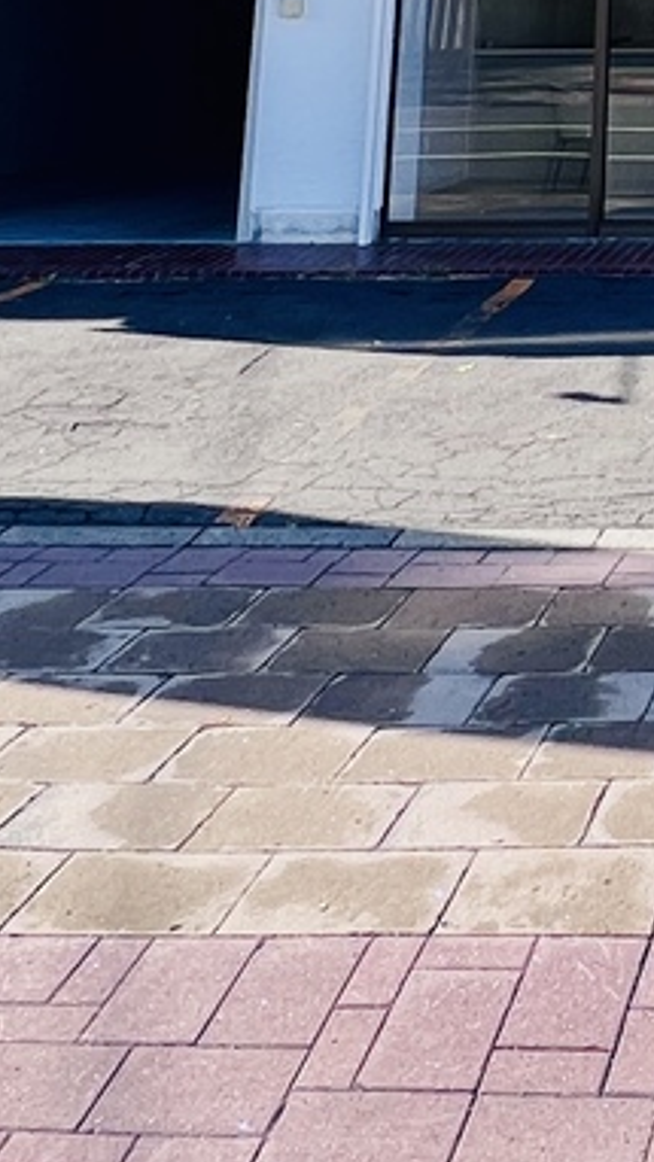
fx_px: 1849
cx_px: 996
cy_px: -490
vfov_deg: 26.9
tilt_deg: +14.5
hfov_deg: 17.8
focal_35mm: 60
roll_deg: +1.0
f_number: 1.8
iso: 32
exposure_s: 1/455
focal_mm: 1.57
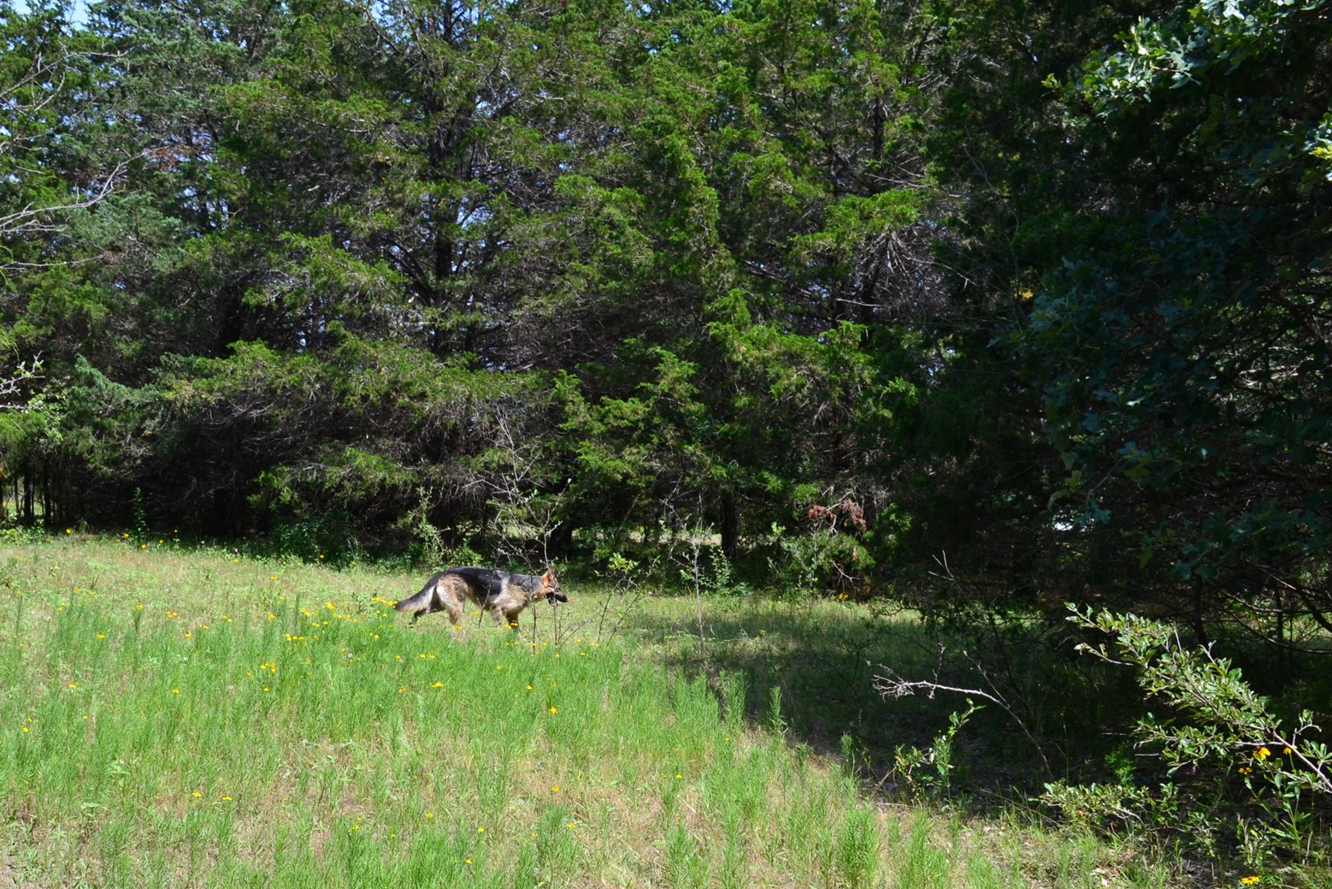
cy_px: 588
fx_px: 1702
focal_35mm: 46
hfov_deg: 42.4
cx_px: 489
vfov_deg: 29.1
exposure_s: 1/250
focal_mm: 22
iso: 400
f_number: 10
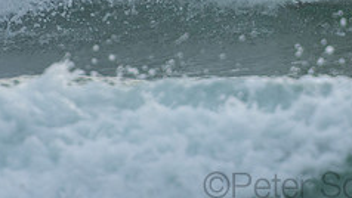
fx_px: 14312
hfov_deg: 1.4
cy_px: -60
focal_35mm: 1533
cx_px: 318
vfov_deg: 0.8
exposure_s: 1/1000
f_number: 5.6
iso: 360
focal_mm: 400
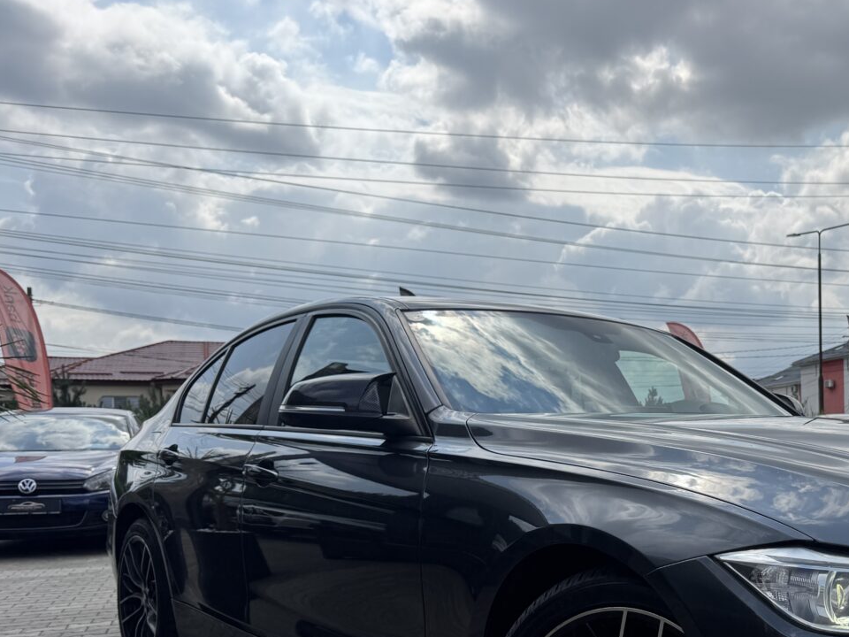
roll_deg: +0.3
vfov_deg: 35.3
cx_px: 706
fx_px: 981
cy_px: 466
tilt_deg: -1.6
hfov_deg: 44.0
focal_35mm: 40
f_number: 1.78
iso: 80
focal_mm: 6.76
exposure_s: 1/10417
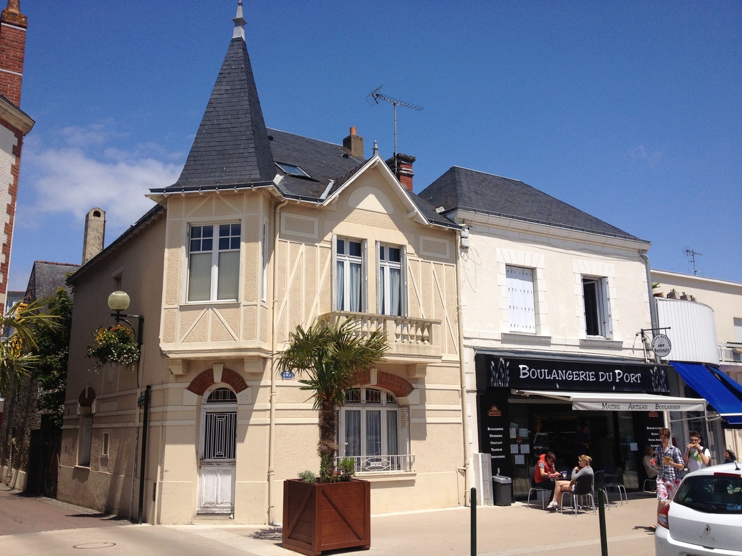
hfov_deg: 52.6
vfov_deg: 40.7
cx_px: 371
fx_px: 750
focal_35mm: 35
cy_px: 278
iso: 50
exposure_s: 1/3067
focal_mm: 4.28
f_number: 2.4
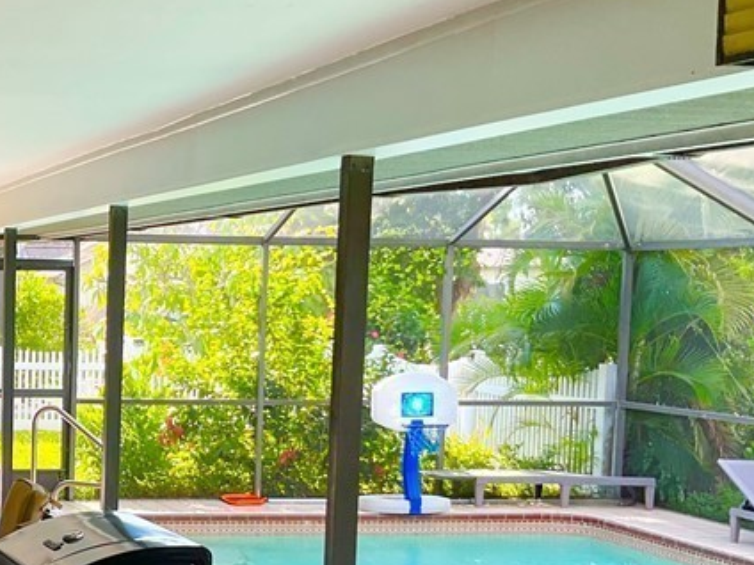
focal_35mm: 70
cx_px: -52
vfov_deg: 20.8
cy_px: 434
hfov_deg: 25.9
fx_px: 1525
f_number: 1.8
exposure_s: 1/122
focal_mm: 3
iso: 16
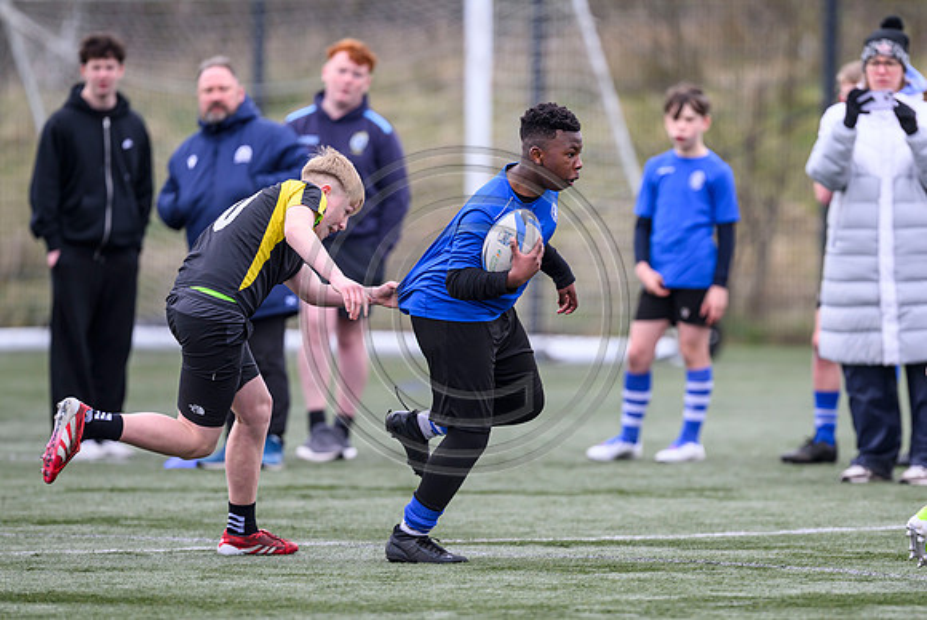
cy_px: 365
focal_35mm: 493
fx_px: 12715
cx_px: 539
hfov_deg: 4.2
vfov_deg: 2.8
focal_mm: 400
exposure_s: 1/1250
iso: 500
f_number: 3.5
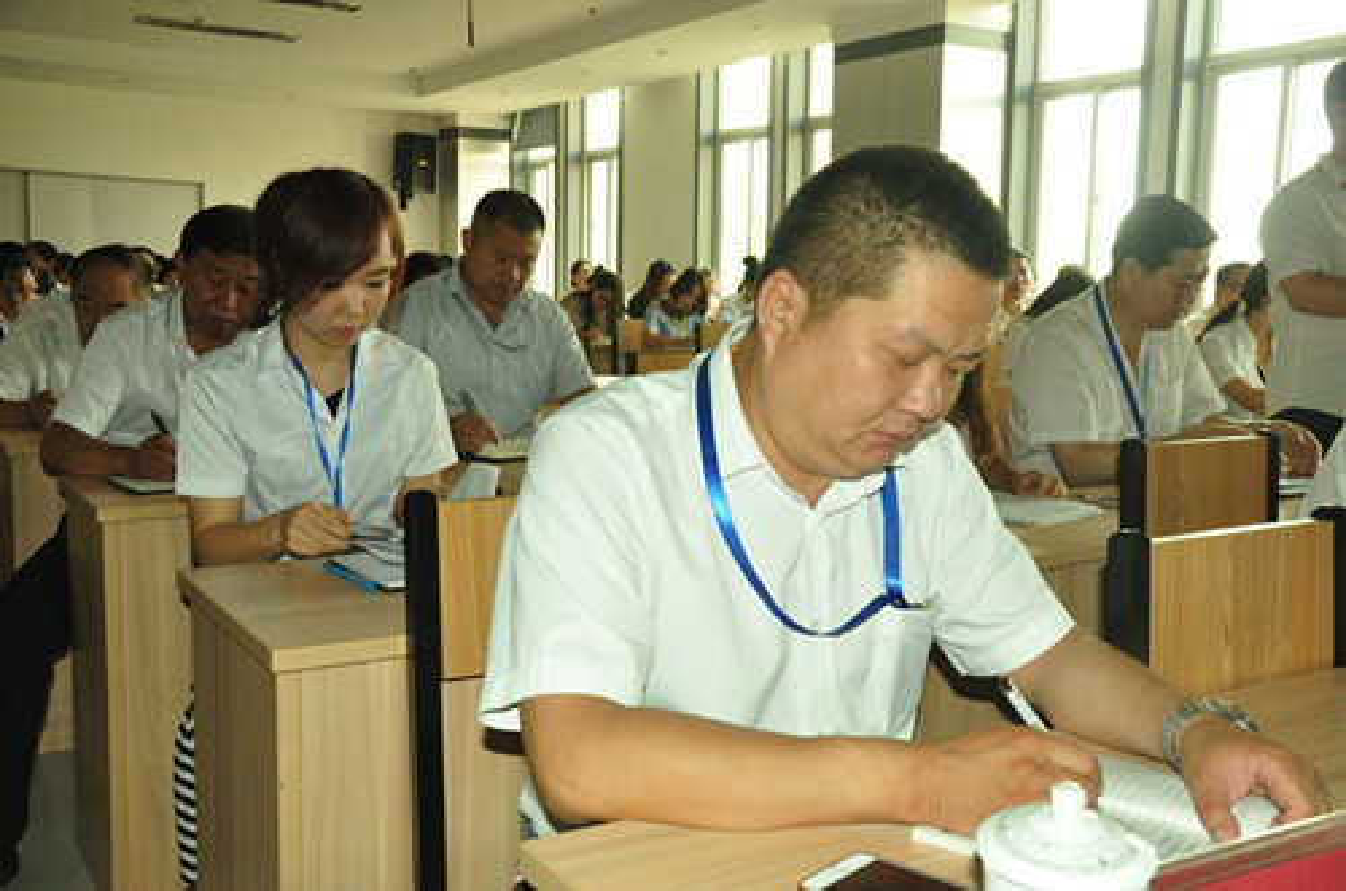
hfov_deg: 51.4
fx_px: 1399
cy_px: 446
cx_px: 673
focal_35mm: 38
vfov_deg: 35.3
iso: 2500
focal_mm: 25
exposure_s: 1/200
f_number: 7.1
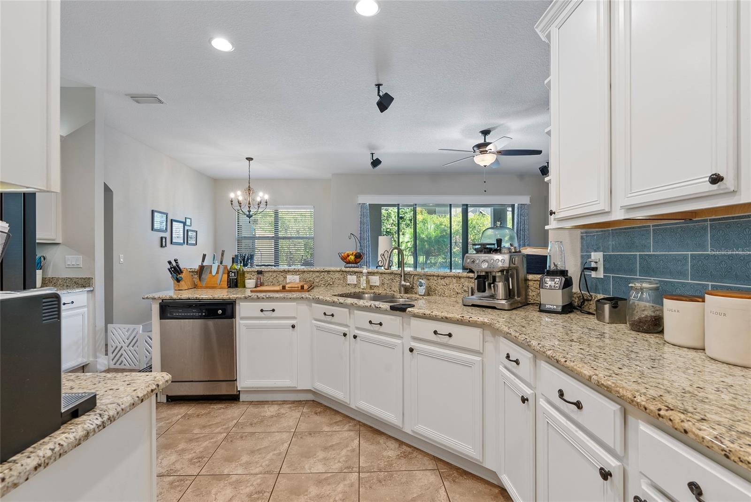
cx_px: 376
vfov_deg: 73.8
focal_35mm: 16
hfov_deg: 96.7
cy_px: 251
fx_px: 334
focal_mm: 16
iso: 400
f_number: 8
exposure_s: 1/3
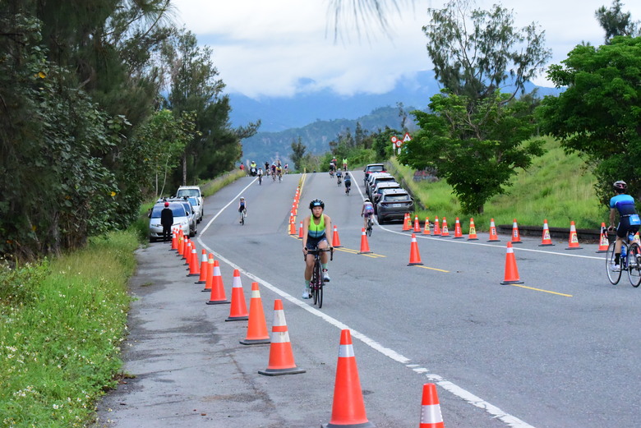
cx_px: 320
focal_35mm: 98
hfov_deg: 20.8
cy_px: 214
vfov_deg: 14.0
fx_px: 1746
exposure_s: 1/2500
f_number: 13
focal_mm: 98
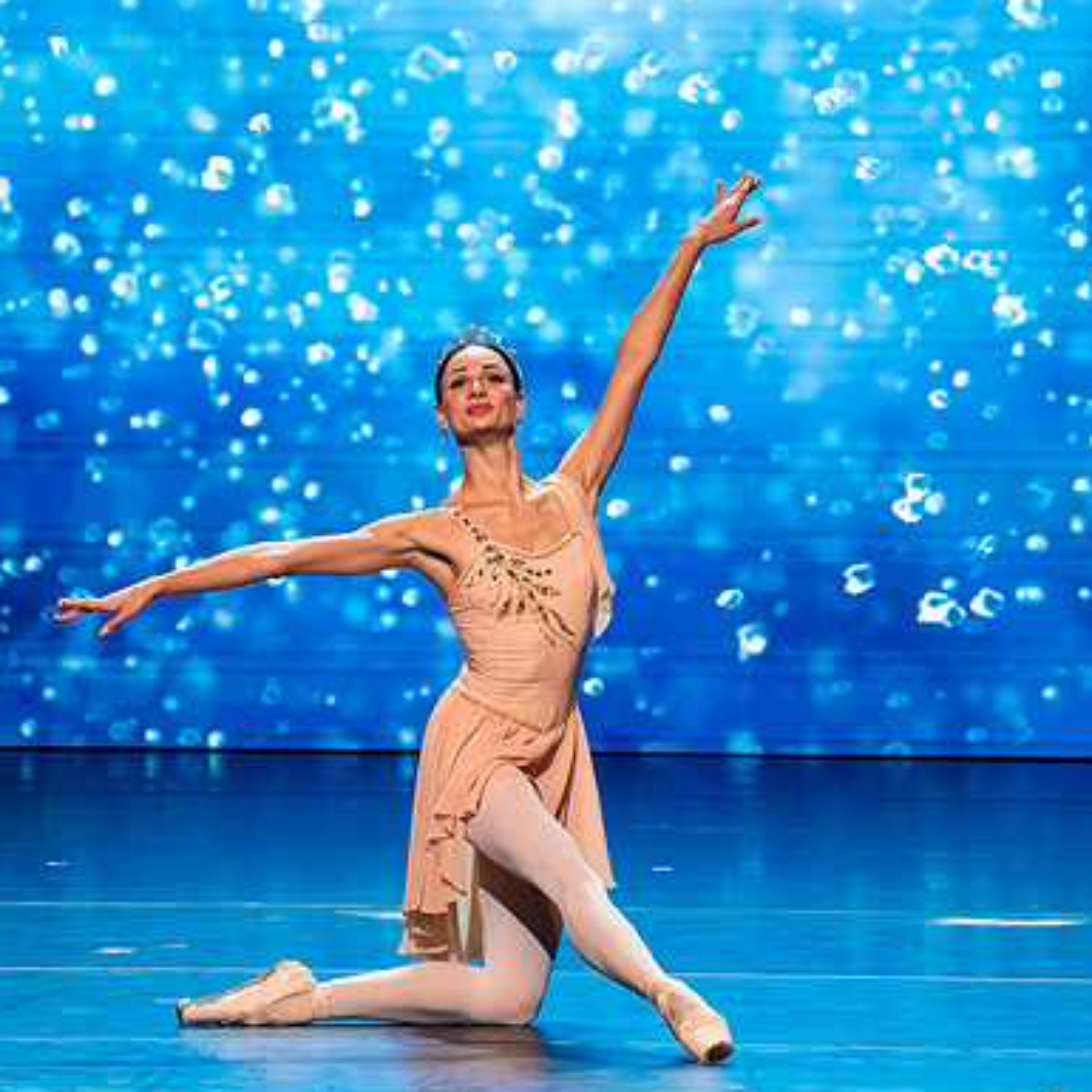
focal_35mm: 599
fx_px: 21379
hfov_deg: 2.9
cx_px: 422
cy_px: 422
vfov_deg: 2.9
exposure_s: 1/400
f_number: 5.6
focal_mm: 379
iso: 6400
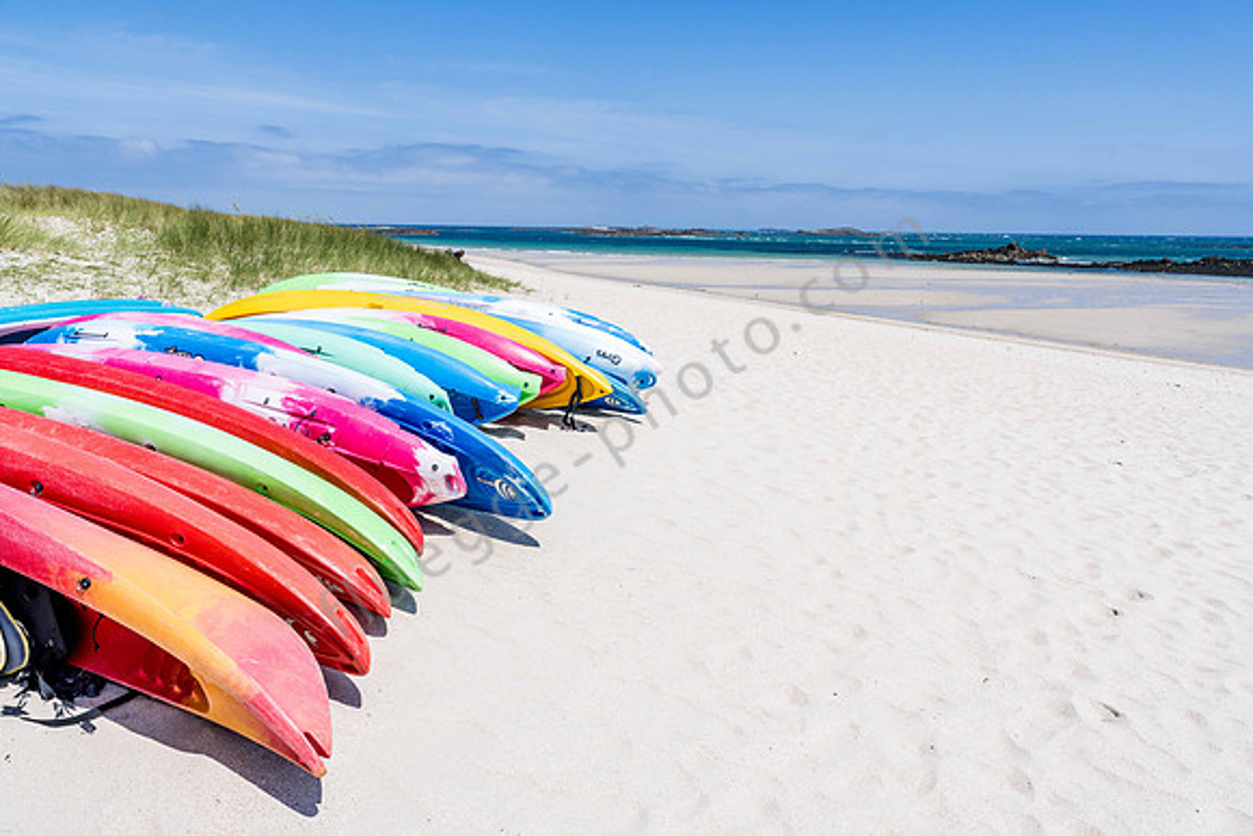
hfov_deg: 71.5
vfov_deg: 51.3
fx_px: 870
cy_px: 418
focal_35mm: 25
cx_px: 626
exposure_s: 1/250
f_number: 8
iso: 100
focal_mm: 25
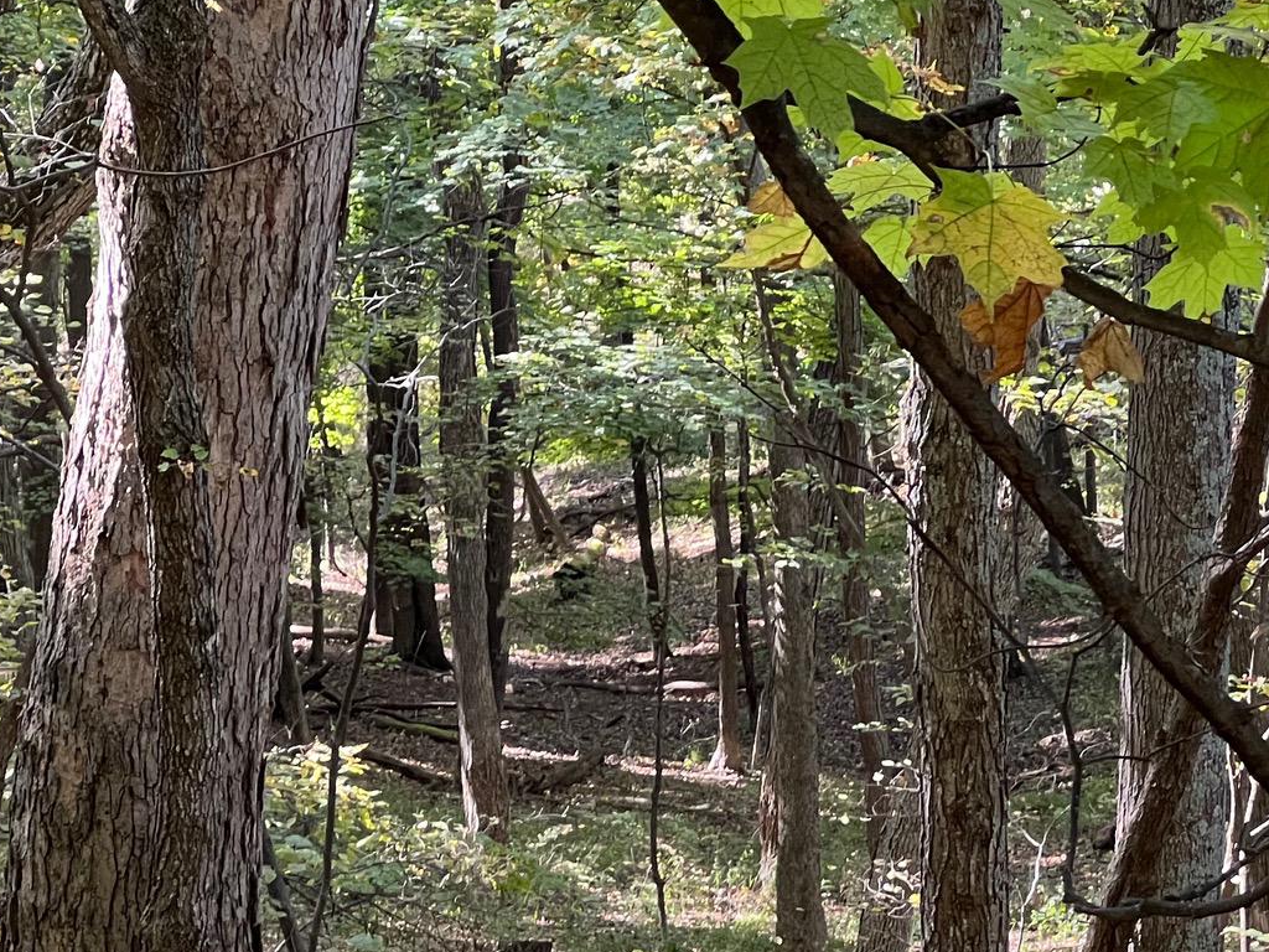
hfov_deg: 12.8
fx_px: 5646
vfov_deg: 9.6
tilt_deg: -17.1
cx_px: 675
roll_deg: +1.3
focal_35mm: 154
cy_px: 583
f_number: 2.8
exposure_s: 1/76
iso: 200
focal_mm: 9
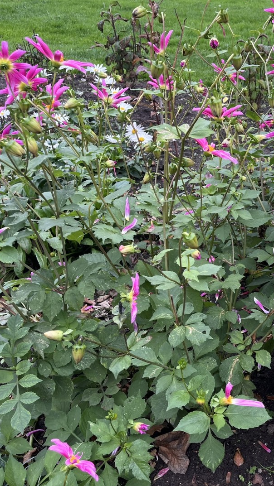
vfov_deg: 52.8
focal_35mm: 38
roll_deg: +0.2
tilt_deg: -35.2
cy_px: 242
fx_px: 491
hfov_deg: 29.2
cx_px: 272
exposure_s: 1/144
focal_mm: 5.1
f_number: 1.6
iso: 32
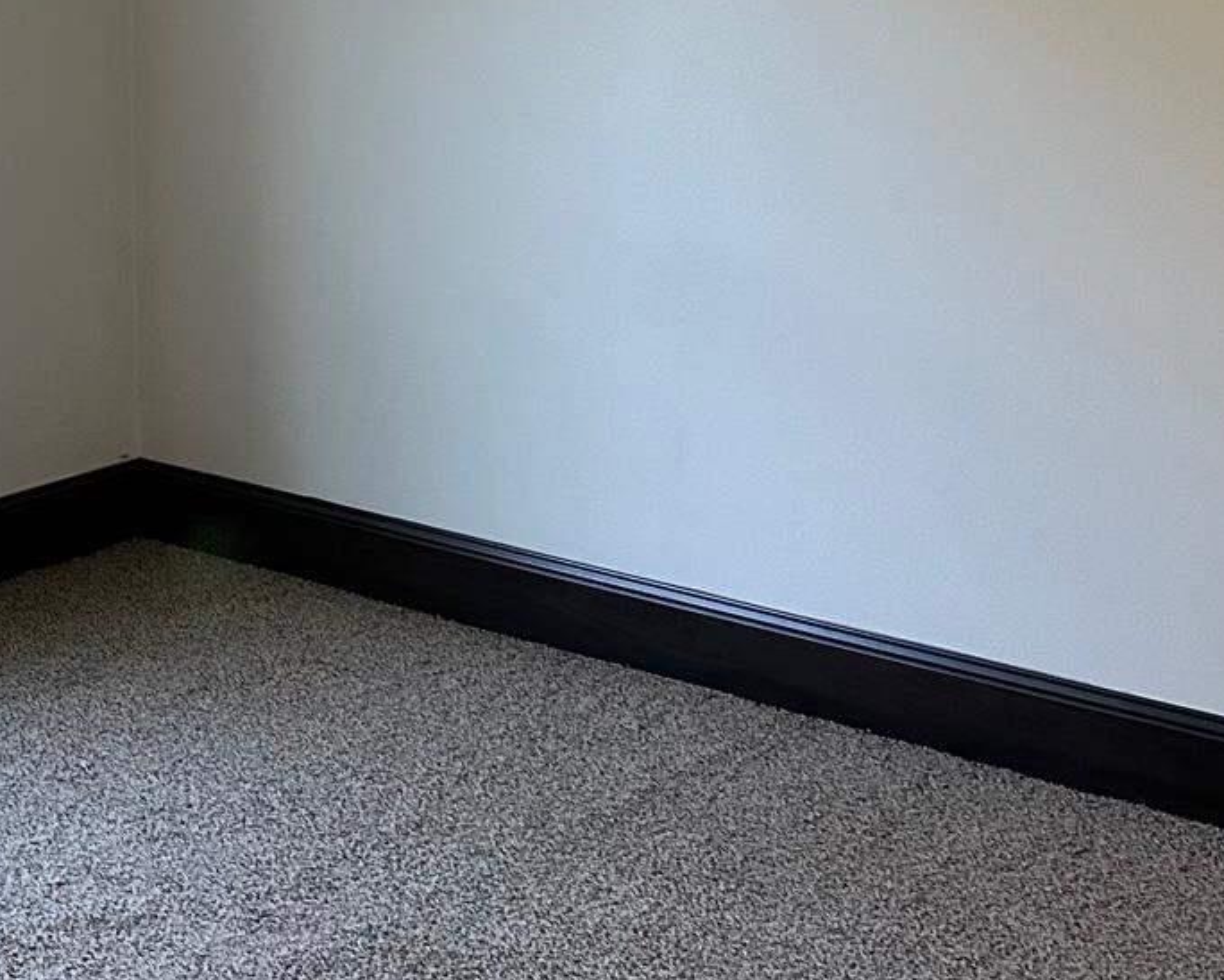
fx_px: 2501
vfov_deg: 20.0
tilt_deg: +3.6
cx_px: 245
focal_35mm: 69
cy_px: -352
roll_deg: +1.2
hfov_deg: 27.0
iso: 250
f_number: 1.78
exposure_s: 1/60
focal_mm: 6.86
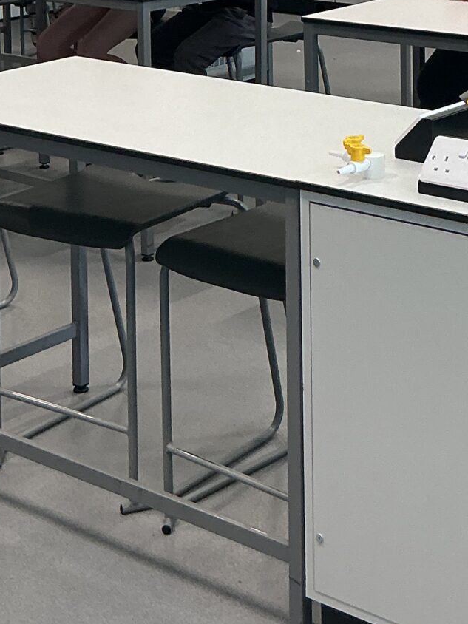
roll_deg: +1.1
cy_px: -90
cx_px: 302
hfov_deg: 16.8
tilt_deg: -6.4
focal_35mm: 88
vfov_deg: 21.0
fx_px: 1586
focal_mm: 3
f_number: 1.8
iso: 50
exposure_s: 1/120
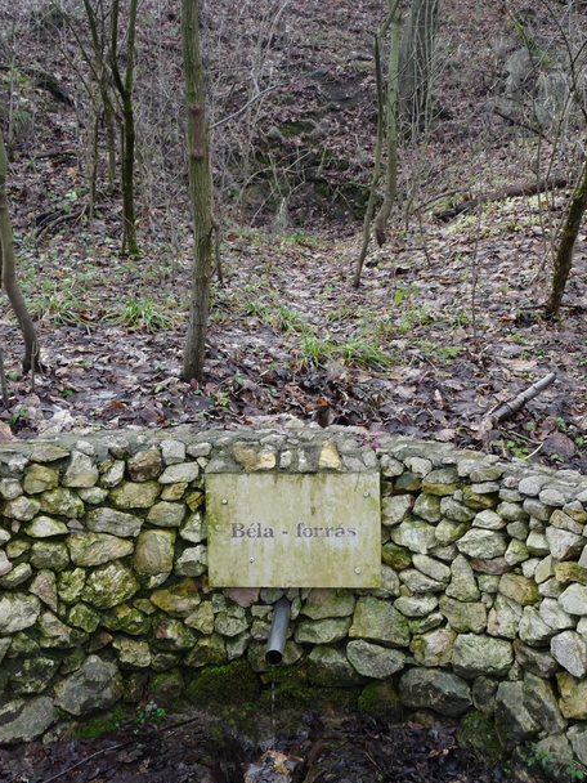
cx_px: 301
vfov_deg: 46.8
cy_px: 390
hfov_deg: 36.0
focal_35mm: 40
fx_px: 904
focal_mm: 6.8
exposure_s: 1/60
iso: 100
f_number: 3
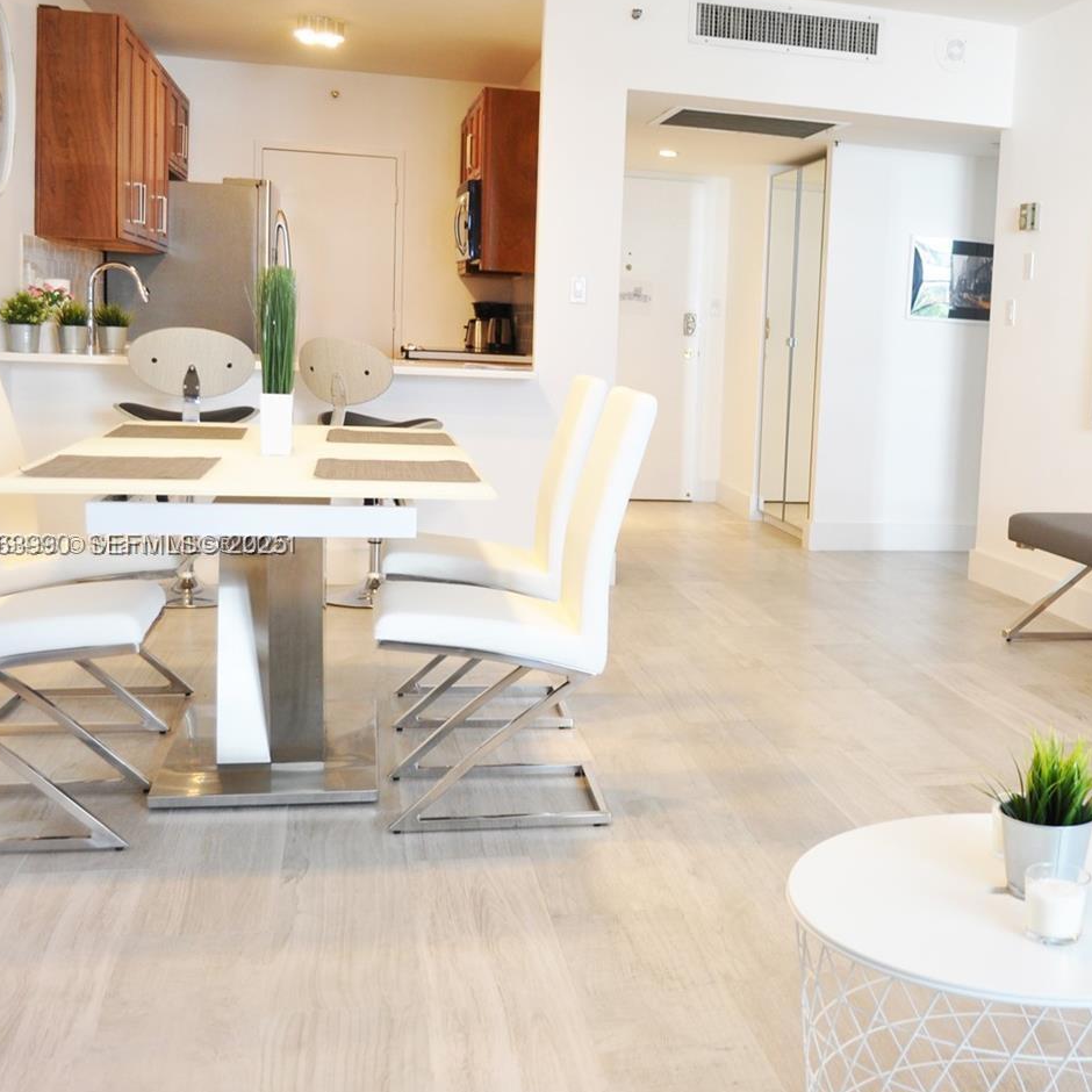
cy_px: 546
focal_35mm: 39
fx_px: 1392
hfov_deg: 41.2
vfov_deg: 42.8
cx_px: 855
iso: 400
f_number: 3.5
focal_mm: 18
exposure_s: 1/25
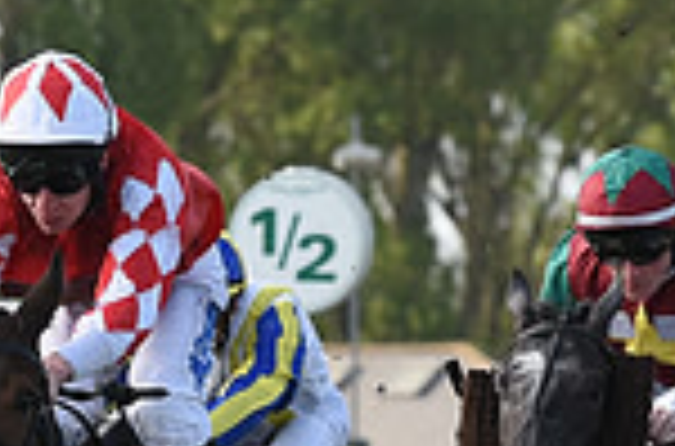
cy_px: 590
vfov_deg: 2.0
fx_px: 12654
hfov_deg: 3.0
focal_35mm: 677
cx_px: -616
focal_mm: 175
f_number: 5.6
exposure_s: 1/2000
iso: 800
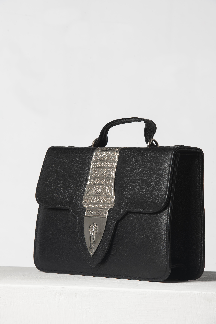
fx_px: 1530
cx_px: 108
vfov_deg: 12.1
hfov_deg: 8.1
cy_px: 162
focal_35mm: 170
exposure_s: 1/160
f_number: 14
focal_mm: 170
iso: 100
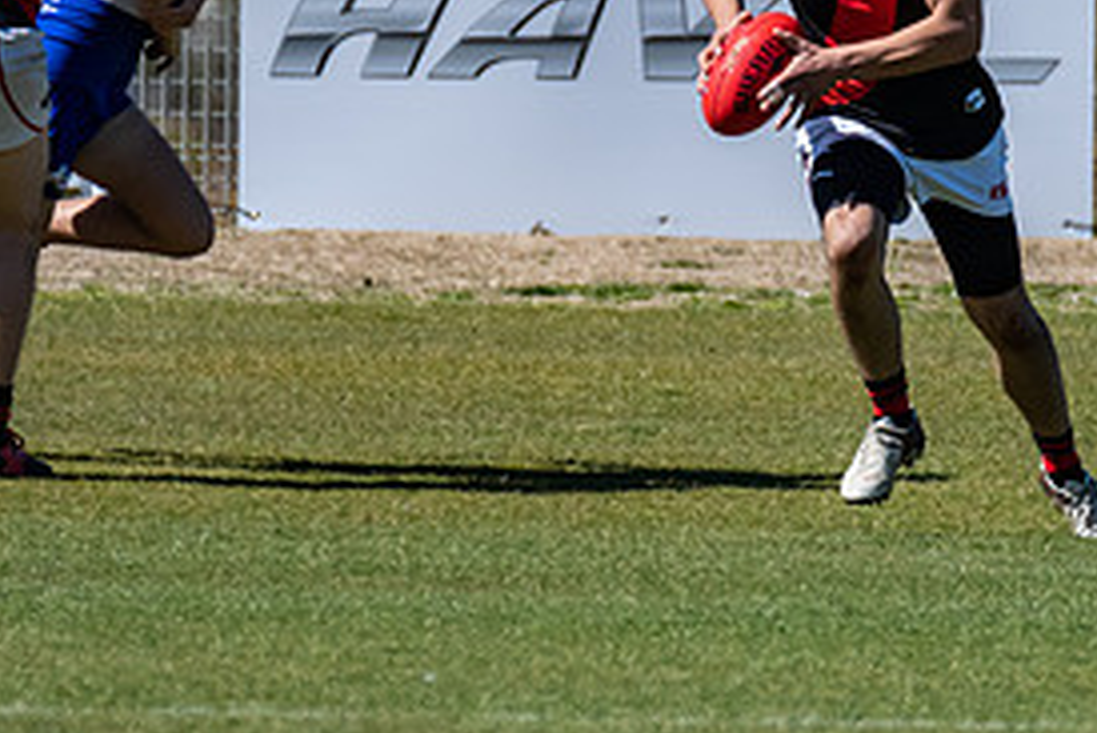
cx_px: 1117
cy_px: 343
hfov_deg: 1.0
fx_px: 60364
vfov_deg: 0.7
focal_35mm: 1980
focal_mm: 500
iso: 800
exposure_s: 1/3200
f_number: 8
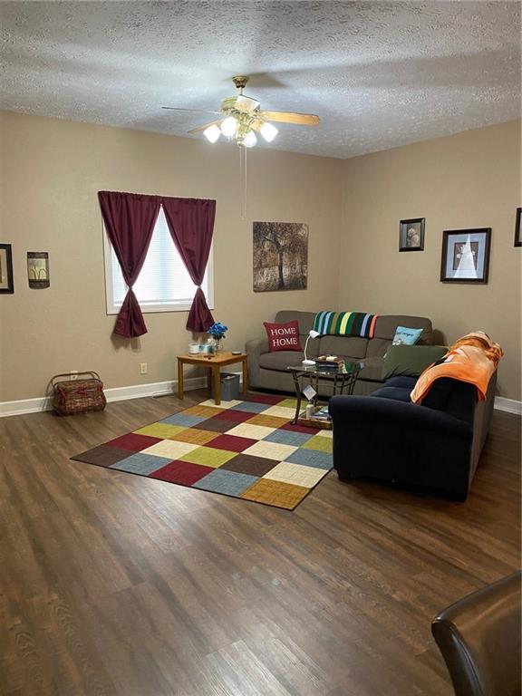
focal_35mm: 26
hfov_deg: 53.1
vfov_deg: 67.3
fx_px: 523
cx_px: 261
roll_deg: +0.6
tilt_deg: -6.9
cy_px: 348
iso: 400
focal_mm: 4.25
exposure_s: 1/60
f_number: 1.8
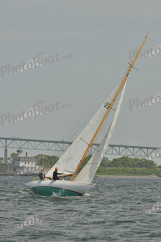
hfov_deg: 5.0
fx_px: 1859
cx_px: 101
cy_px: 132
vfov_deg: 7.4
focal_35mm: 277
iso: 280
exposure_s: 1/1000
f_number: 10
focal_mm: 220
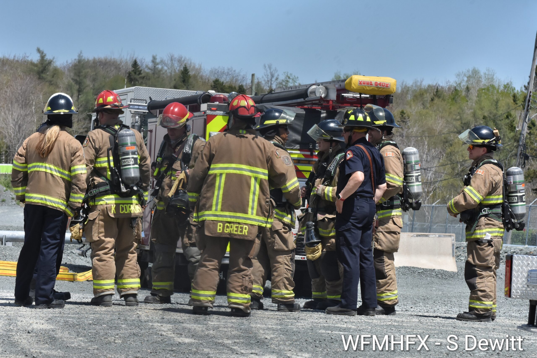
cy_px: 179
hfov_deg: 12.2
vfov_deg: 8.2
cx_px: 268
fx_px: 2506
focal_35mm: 168
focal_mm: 112
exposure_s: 1/1667
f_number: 8
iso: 500
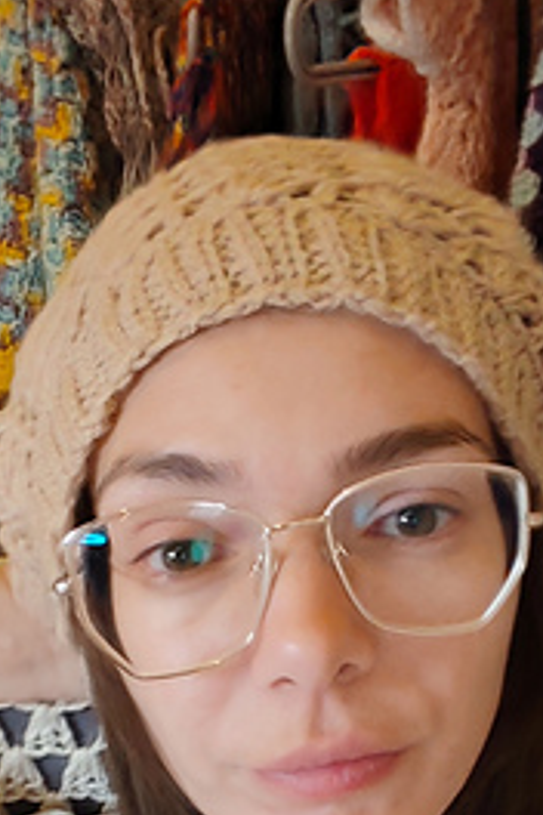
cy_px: 772
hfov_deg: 23.4
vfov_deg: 32.3
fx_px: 1312
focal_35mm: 58
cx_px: 273
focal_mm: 2.66
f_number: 2.4
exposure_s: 1/33
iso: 2500
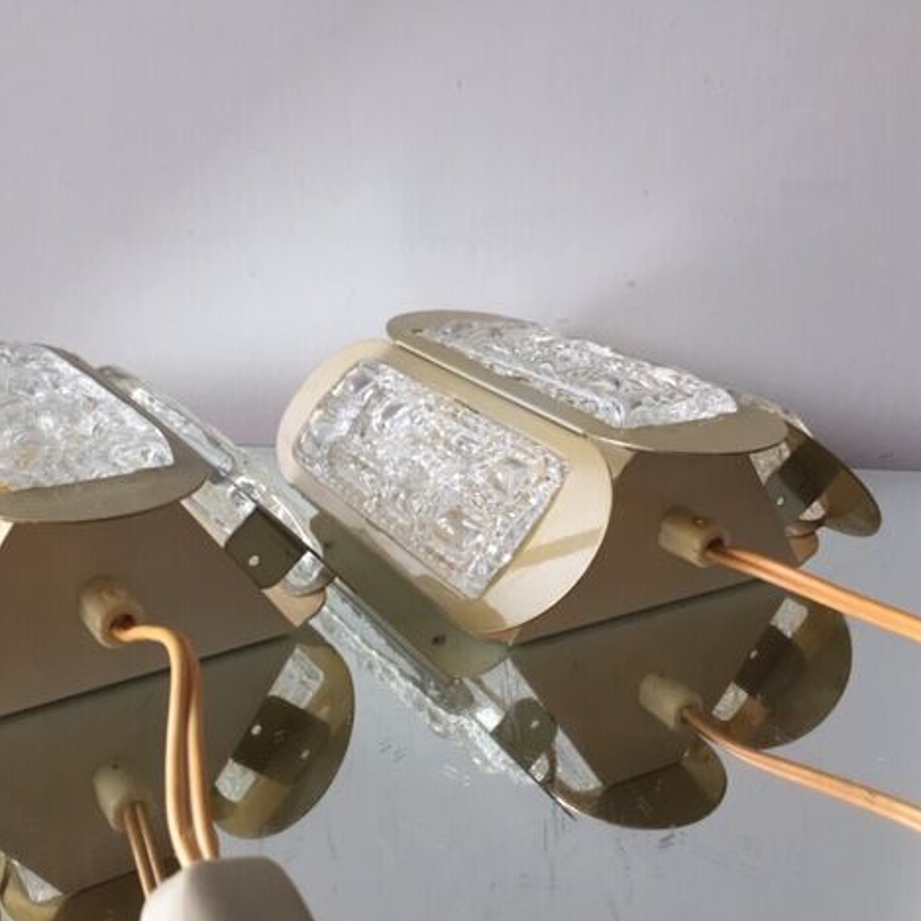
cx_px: 328
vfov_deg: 47.2
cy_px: 458
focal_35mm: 35
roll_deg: -2.0
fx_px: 1054
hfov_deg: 46.7
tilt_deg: -23.7
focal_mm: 4.15
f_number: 2.2
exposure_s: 1/33
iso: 100
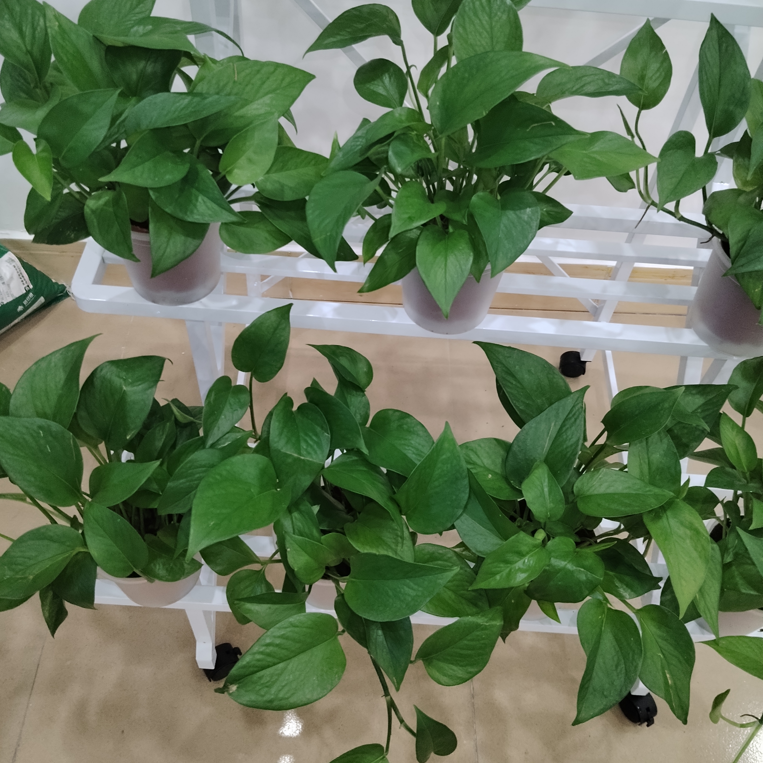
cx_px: 378
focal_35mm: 31
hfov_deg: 52.5
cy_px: 359
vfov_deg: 52.5
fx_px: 773
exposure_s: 1/25
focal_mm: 4.25
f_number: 1.8
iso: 721
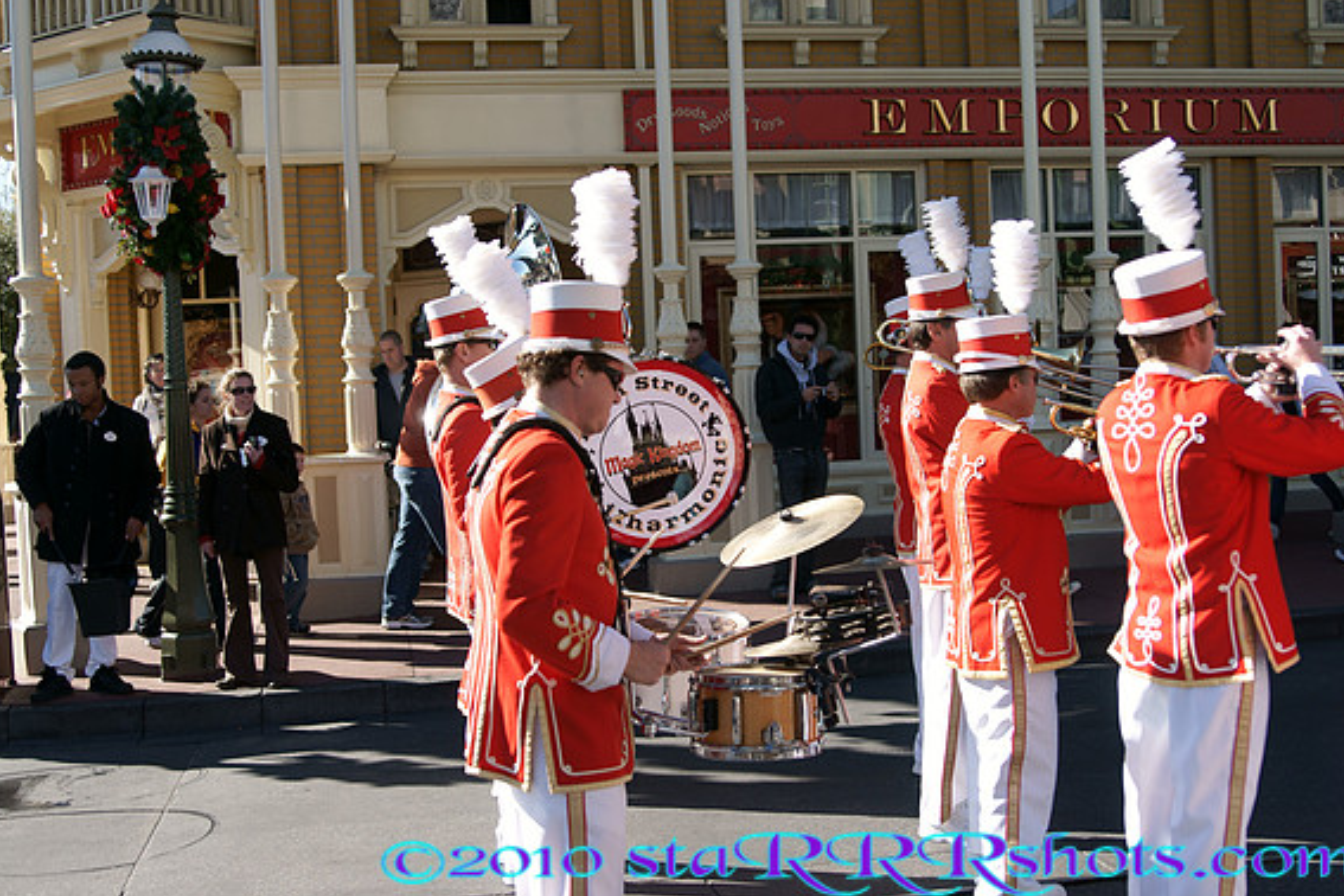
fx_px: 1605
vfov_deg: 31.2
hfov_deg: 45.4
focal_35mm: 43
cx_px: 683
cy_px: 449
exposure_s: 1/1000
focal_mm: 28
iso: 100
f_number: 2.8
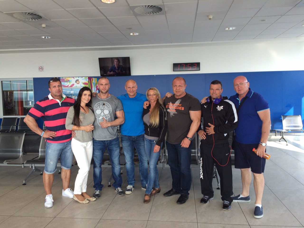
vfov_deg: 48.2
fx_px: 255
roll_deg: +0.1
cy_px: 114
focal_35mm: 29
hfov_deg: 61.7
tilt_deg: -7.4
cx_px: 152
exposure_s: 1/120
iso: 40
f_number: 2.2
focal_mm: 4.15
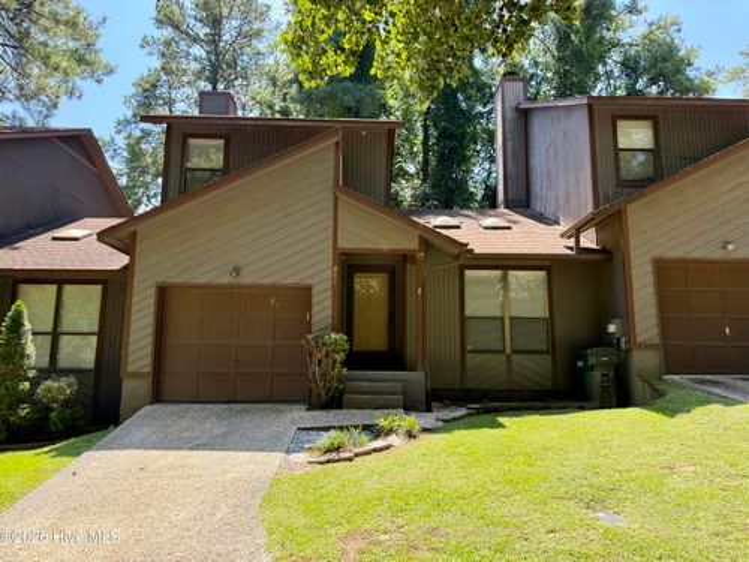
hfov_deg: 71.6
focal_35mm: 24
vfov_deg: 56.8
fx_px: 519
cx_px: 374
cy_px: 281
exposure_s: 1/920
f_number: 1.78
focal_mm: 6.76
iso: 100
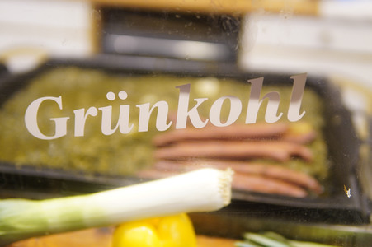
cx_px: 186
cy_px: 124
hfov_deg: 43.6
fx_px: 465
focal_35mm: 45
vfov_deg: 29.8
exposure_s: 1/640
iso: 640
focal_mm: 30
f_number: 1.4
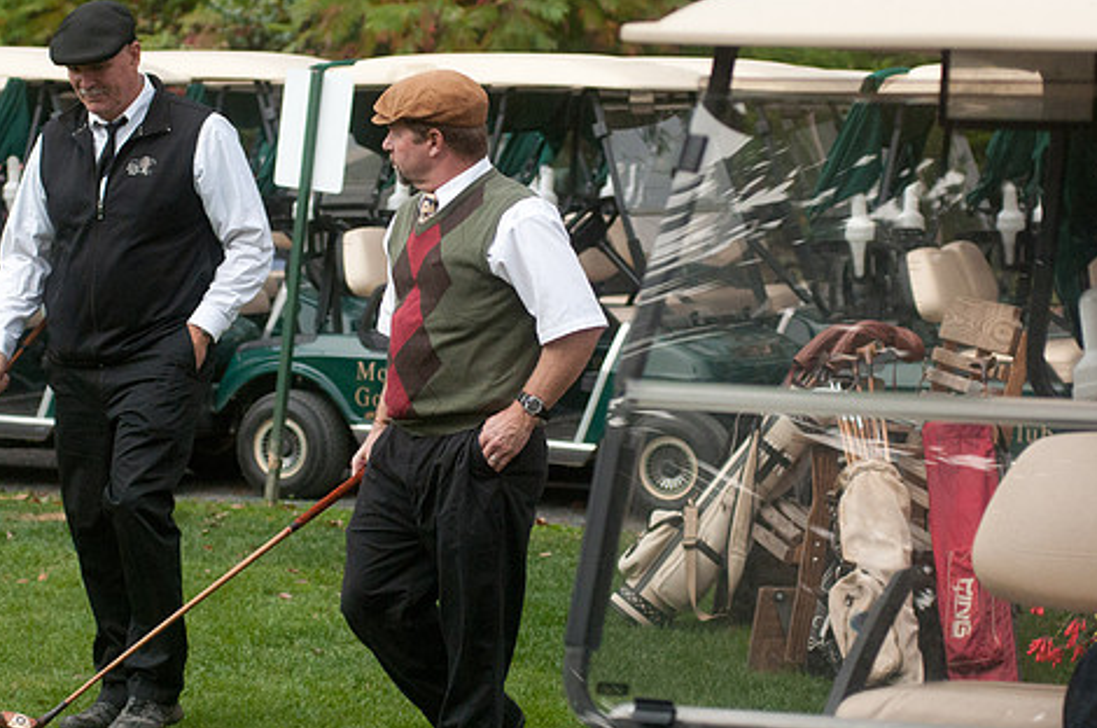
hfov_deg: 13.9
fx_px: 4504
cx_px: 441
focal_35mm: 148
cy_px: 309
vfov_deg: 9.2
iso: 1600
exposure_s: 1/8000
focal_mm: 80
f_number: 4
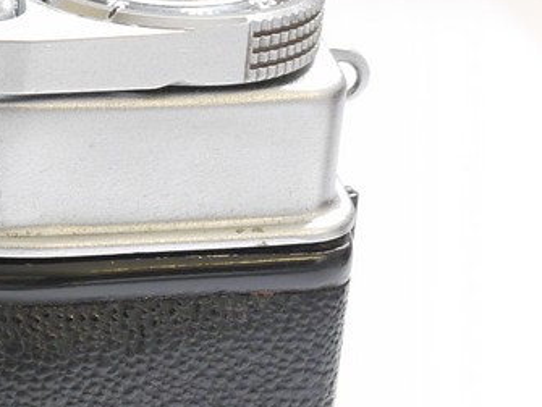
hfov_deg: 10.1
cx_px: -385
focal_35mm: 186
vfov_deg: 8.0
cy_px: 407
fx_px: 2915
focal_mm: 26
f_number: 10
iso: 400
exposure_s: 1/8
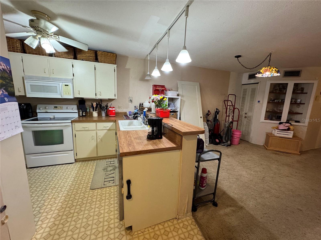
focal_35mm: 14
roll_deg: -2.8
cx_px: 160
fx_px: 130
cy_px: 120
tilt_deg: -10.8
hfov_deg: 102.1
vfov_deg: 85.7
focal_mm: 2.22
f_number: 2.2
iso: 250
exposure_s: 1/60
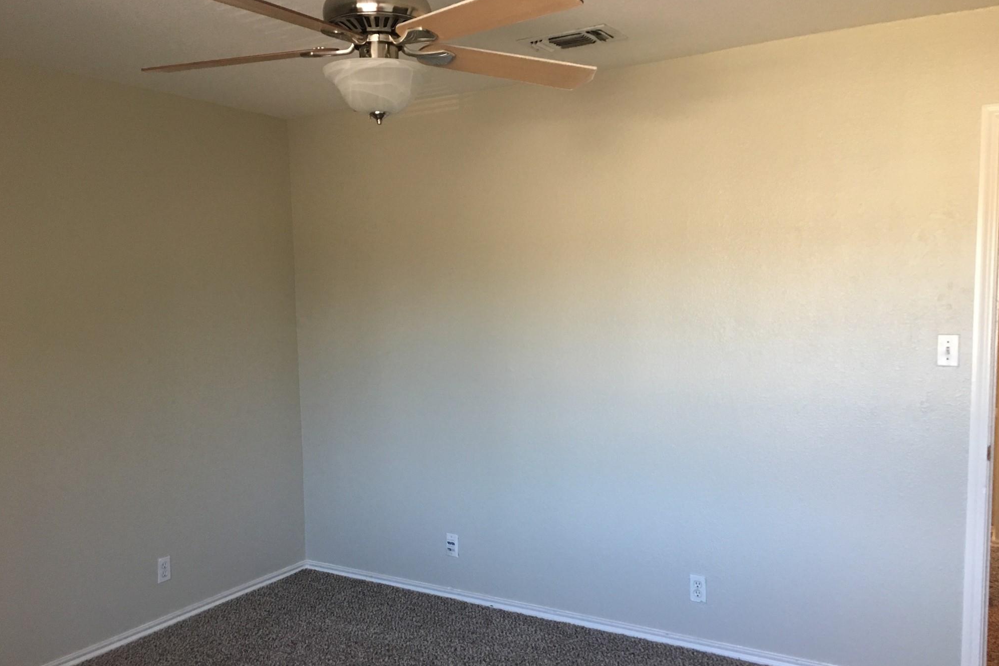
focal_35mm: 31
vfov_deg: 42.2
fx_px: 860
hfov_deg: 60.3
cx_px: 488
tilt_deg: -4.8
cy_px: 372
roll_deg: +1.6
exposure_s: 1/15
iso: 64
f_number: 2.2
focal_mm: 4.15
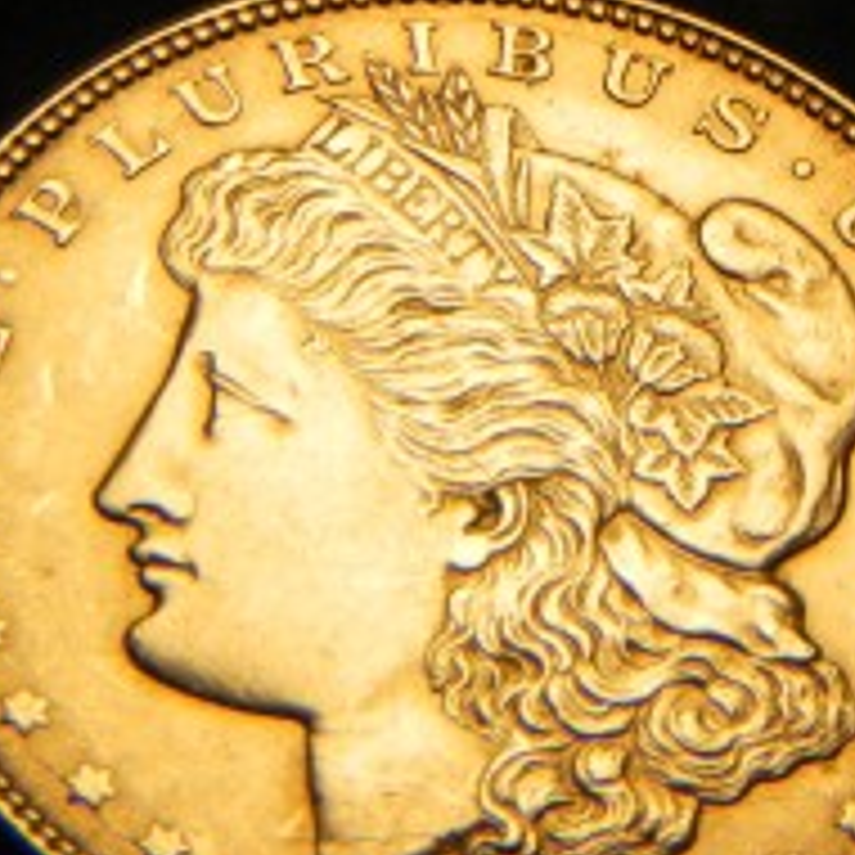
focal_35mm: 234
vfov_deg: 7.5
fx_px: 6539
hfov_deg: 7.5
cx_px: 513
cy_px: 531
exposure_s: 1/542
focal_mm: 25.7
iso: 160
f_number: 8
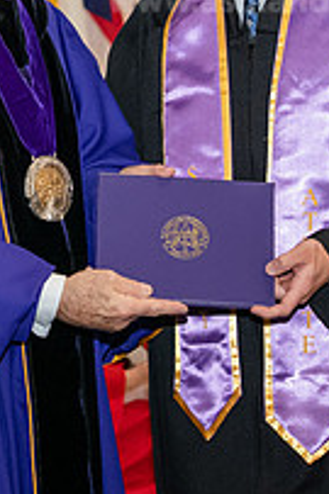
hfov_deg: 6.8
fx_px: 2746
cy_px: 52
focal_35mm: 200
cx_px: -2
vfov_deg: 10.2
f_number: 5
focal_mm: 70
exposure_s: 1/200
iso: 2500
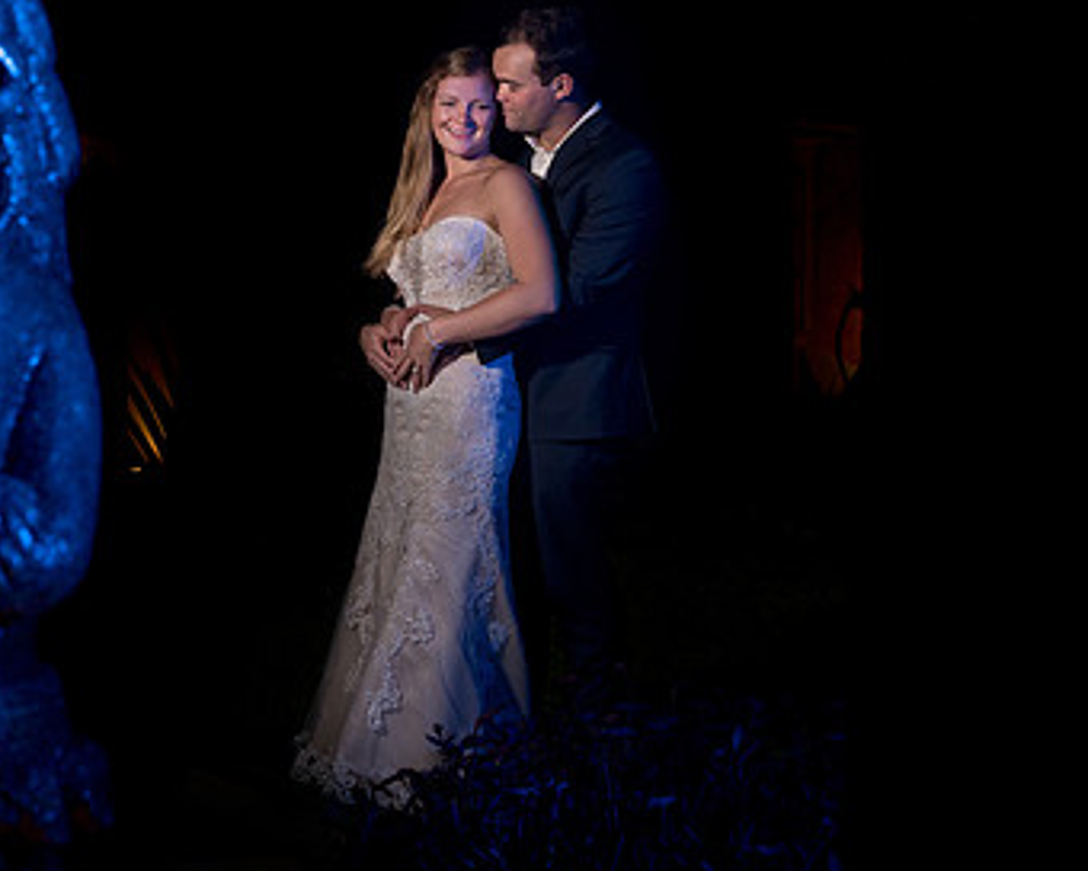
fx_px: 3606
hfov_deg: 17.0
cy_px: 283
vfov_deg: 13.7
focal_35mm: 112
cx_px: 173
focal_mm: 70
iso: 2000
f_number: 8
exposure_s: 1/200
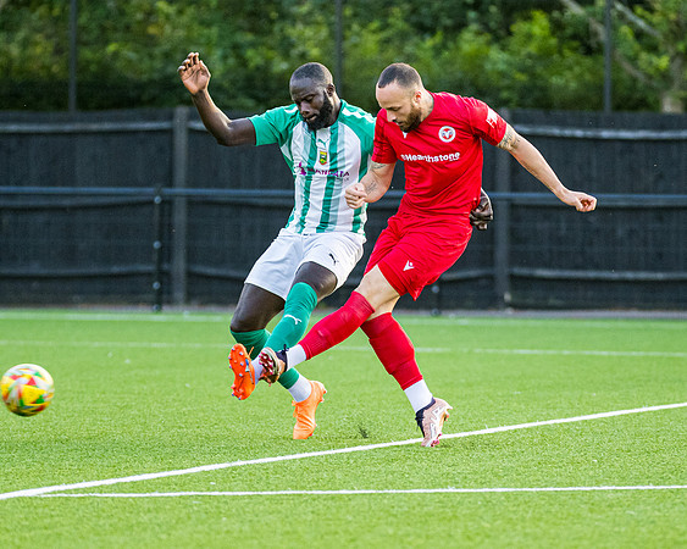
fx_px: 7693
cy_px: 250
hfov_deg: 5.1
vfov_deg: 4.1
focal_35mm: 378
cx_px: 426
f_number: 2.8
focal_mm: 170
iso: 1250
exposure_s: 1/800
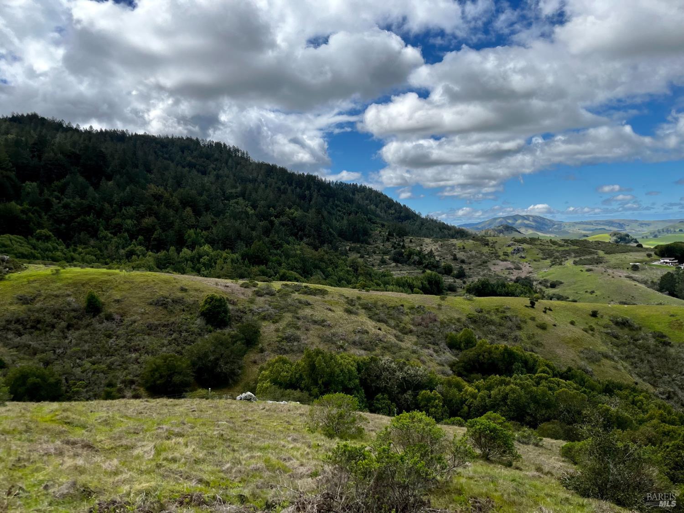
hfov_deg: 67.3
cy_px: 256
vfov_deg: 53.1
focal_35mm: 26
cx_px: 342
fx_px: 514
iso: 50
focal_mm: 5.1
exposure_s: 1/4484
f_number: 1.6
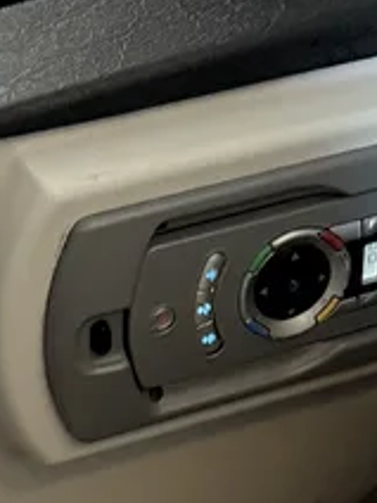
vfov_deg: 12.1
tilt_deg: -30.3
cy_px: 71
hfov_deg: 9.1
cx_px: 149
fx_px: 2367
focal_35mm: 163
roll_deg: +8.0
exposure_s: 1/25
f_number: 1.78
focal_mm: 6.76
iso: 1000
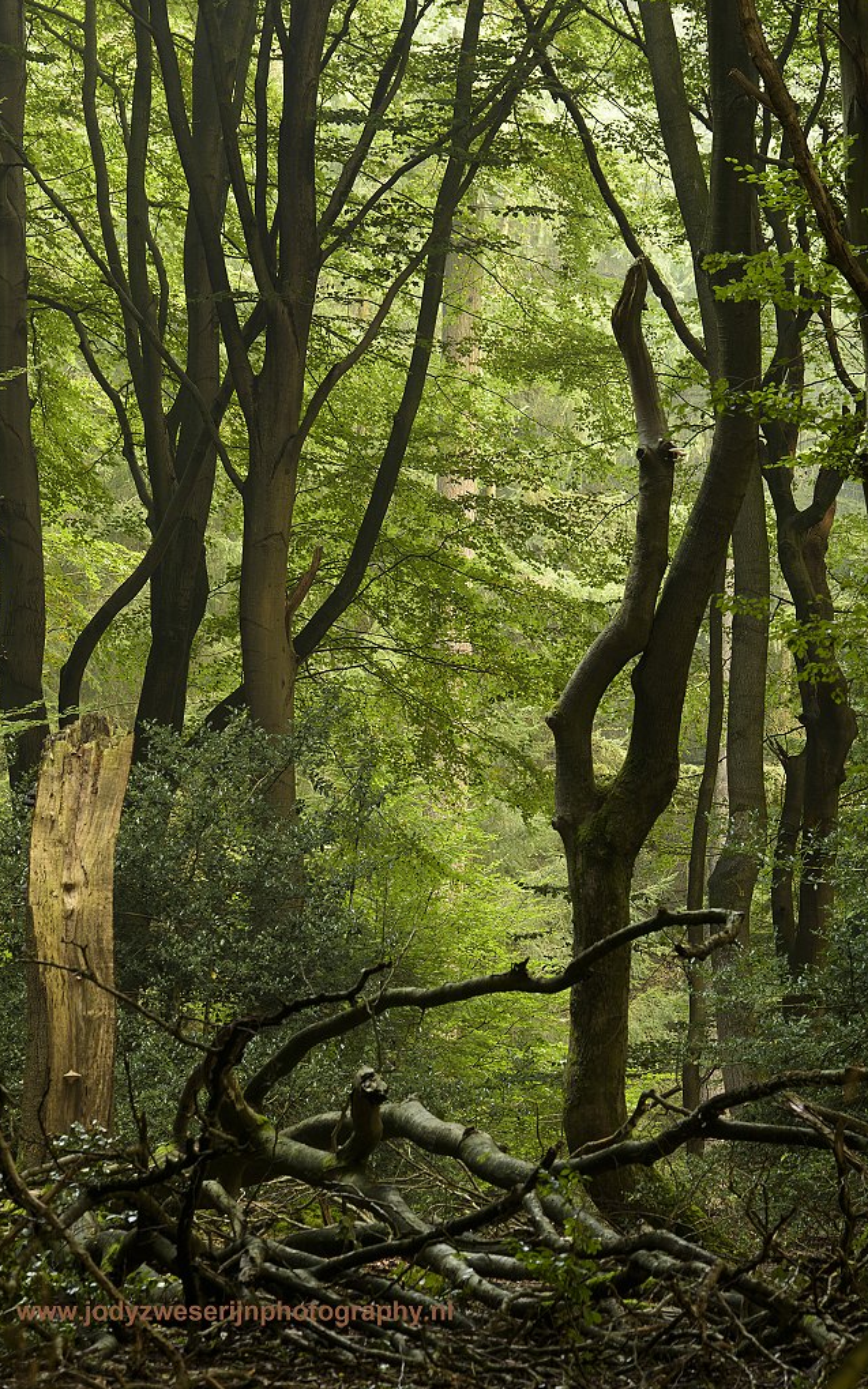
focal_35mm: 256
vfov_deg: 8.2
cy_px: 694
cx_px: 437
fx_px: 9695
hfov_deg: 5.1
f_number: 13
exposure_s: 1/2.5
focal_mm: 250
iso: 100
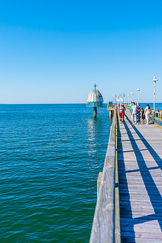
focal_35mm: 36
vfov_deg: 53.1
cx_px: 81
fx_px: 243
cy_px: 123
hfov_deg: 36.9
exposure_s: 1/3200
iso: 125
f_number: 2.8
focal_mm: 35
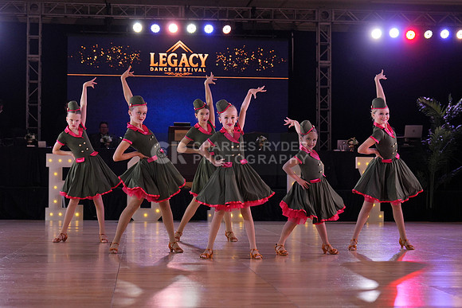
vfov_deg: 17.5
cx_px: 231
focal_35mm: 78
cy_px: 154
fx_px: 1001
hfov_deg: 26.0
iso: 1000
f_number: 3.5
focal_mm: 52
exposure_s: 1/500
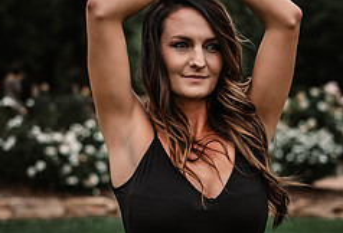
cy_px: 132
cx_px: 216
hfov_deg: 23.4
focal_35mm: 86
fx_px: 825
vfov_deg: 16.1
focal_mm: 35
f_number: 1.6
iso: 50
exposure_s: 1/1600
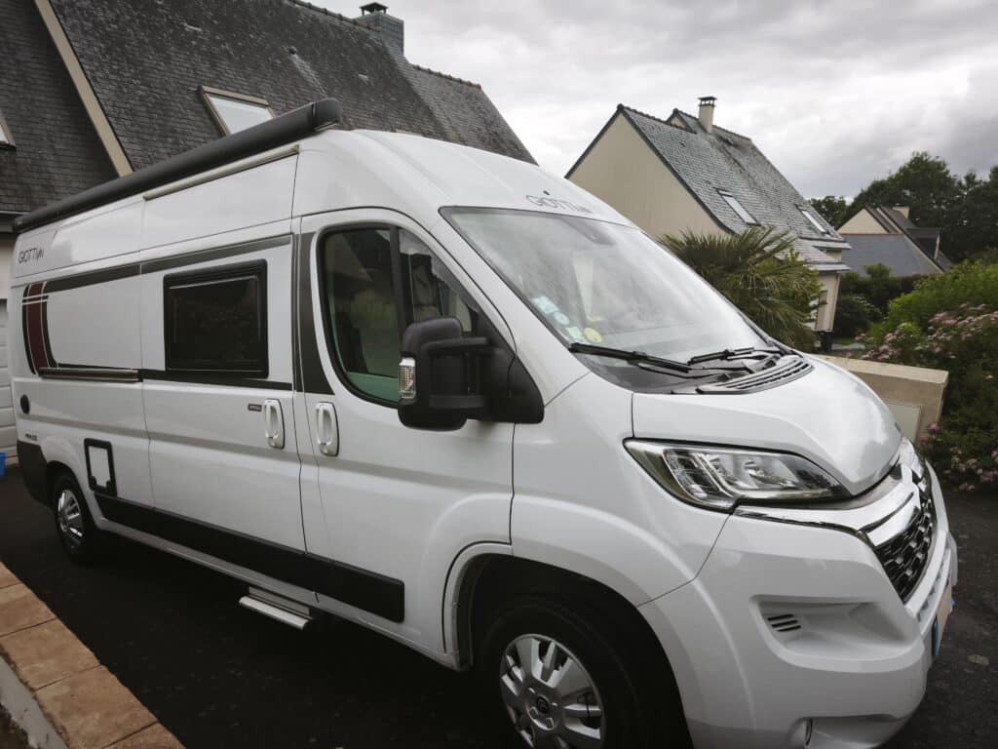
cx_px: 499
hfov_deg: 73.9
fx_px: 663
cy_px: 374
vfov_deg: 58.9
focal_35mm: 23
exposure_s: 1/1306
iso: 80
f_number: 1.7
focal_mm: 5.35
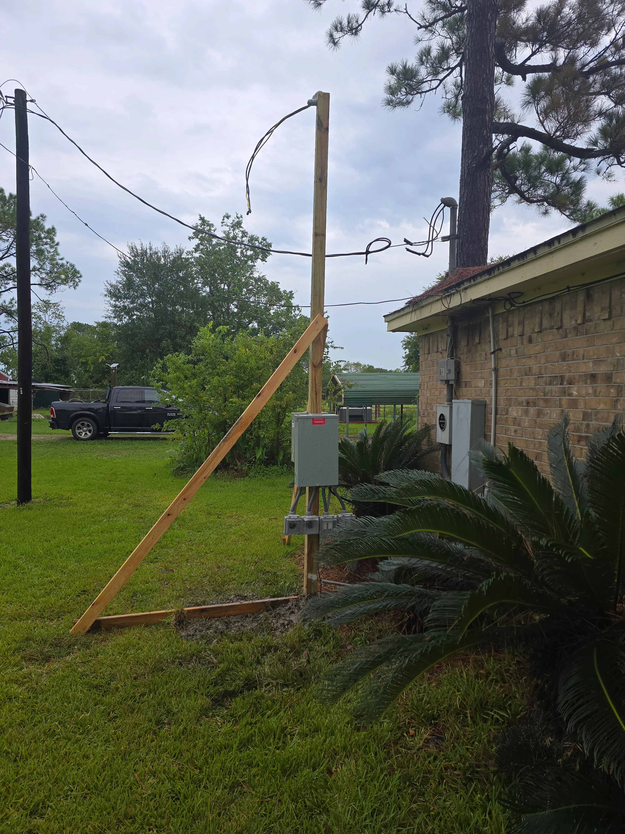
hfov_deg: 58.9
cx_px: 312
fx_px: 554
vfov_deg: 73.9
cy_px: 417
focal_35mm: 23
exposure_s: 1/122
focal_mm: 6.3
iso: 12
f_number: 1.7
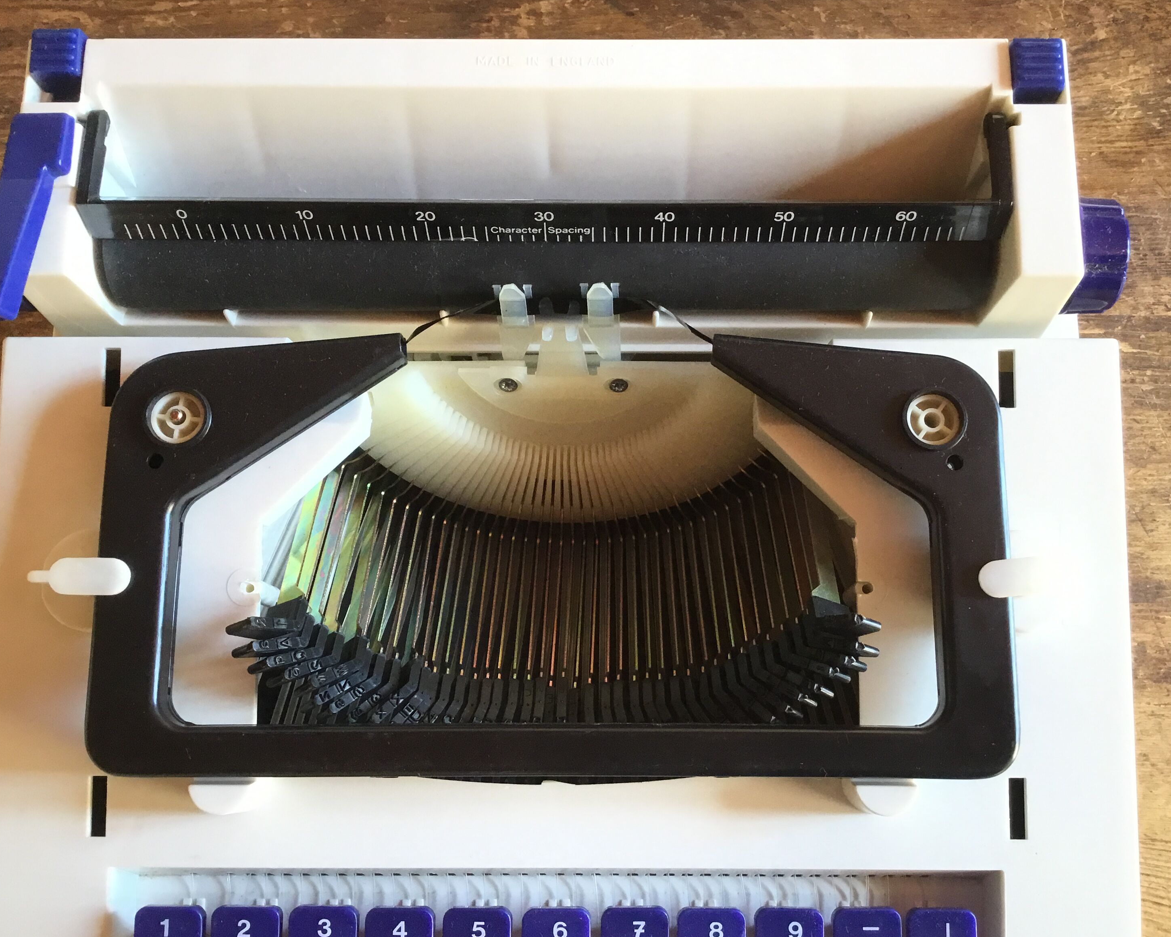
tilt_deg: -77.5
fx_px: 1178
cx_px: 620
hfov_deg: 52.8
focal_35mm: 34
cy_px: 466
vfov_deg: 43.4
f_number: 2.4
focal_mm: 3.3
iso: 50
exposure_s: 1/33
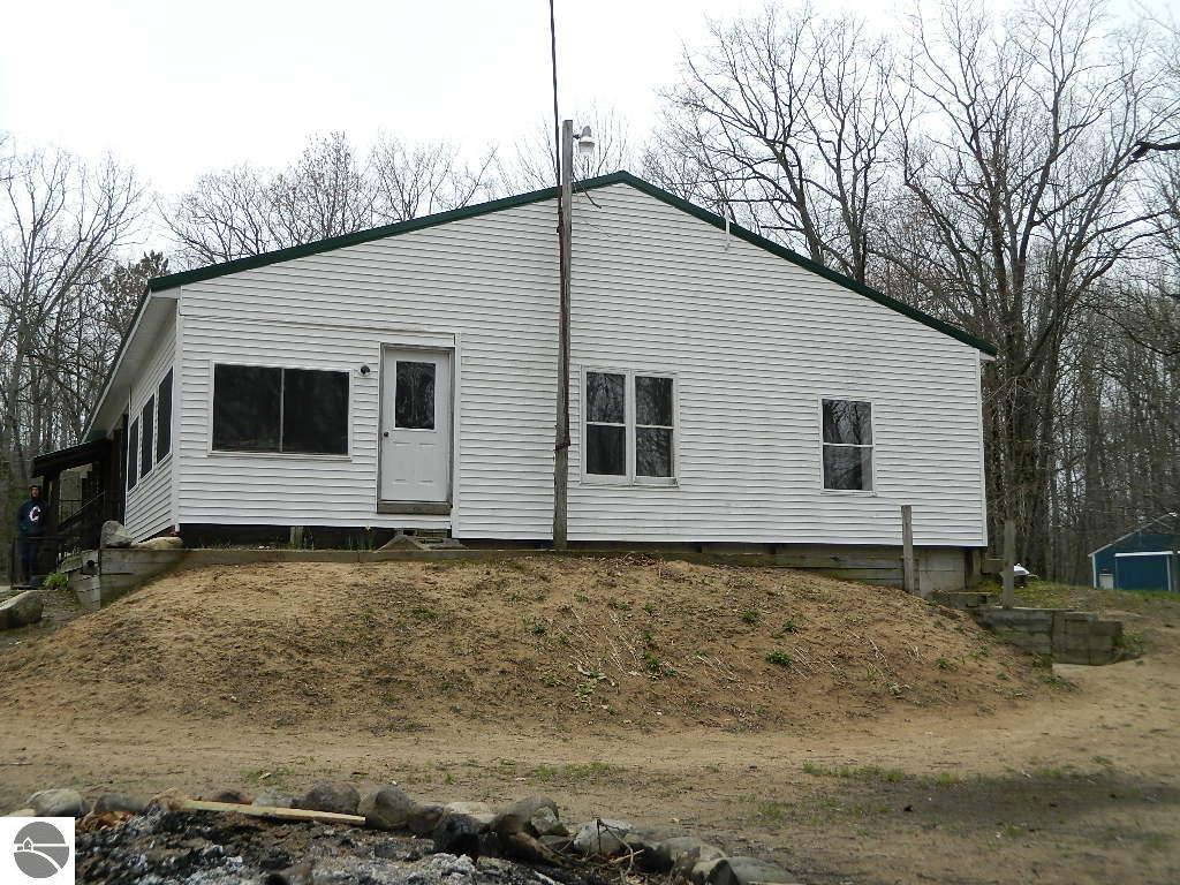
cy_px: 442
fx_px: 1398
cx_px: 590
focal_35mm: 41
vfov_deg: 35.1
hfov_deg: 45.8
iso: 80
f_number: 3.5
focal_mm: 7.3
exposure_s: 1/500
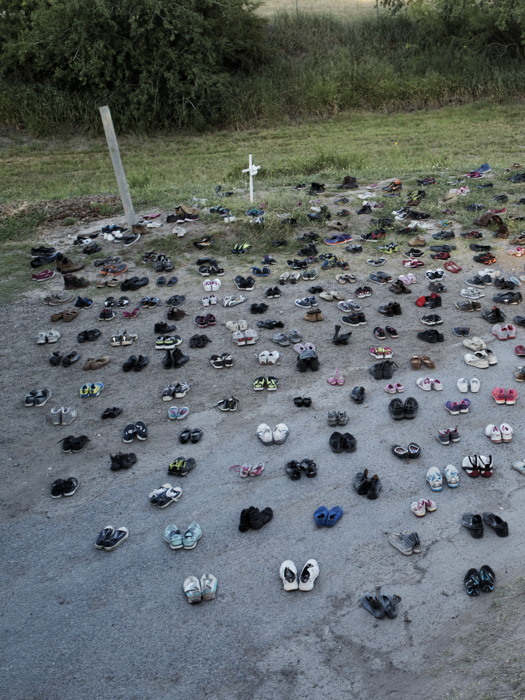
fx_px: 1031
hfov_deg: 27.3
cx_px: 500
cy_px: 353
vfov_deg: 37.5
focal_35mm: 51
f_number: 8
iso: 400
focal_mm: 35
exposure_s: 1/160
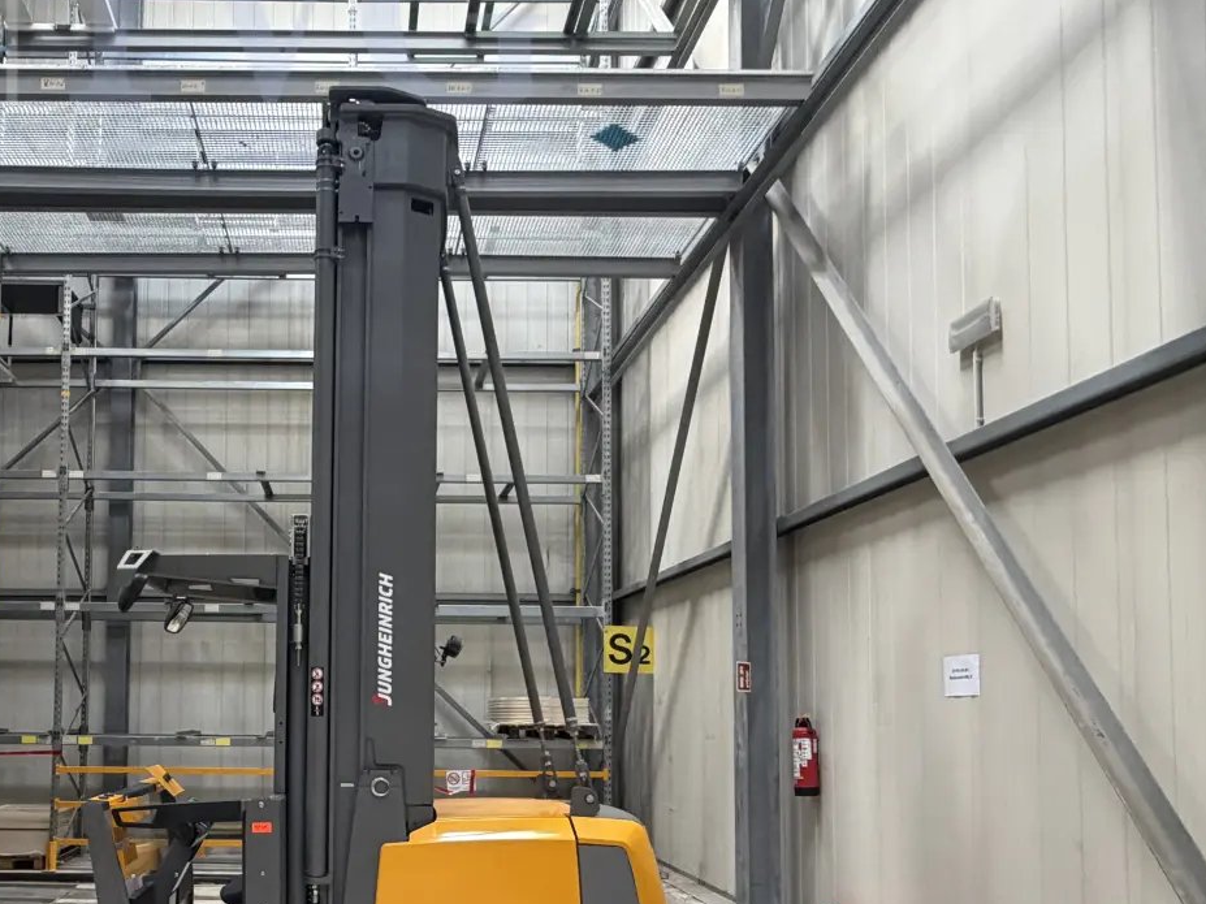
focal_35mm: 29
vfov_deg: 46.7
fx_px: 1010
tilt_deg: +2.9
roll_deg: +1.3
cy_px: 661
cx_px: 362
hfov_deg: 59.6
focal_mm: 2.22
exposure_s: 1/121
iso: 320
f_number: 2.2
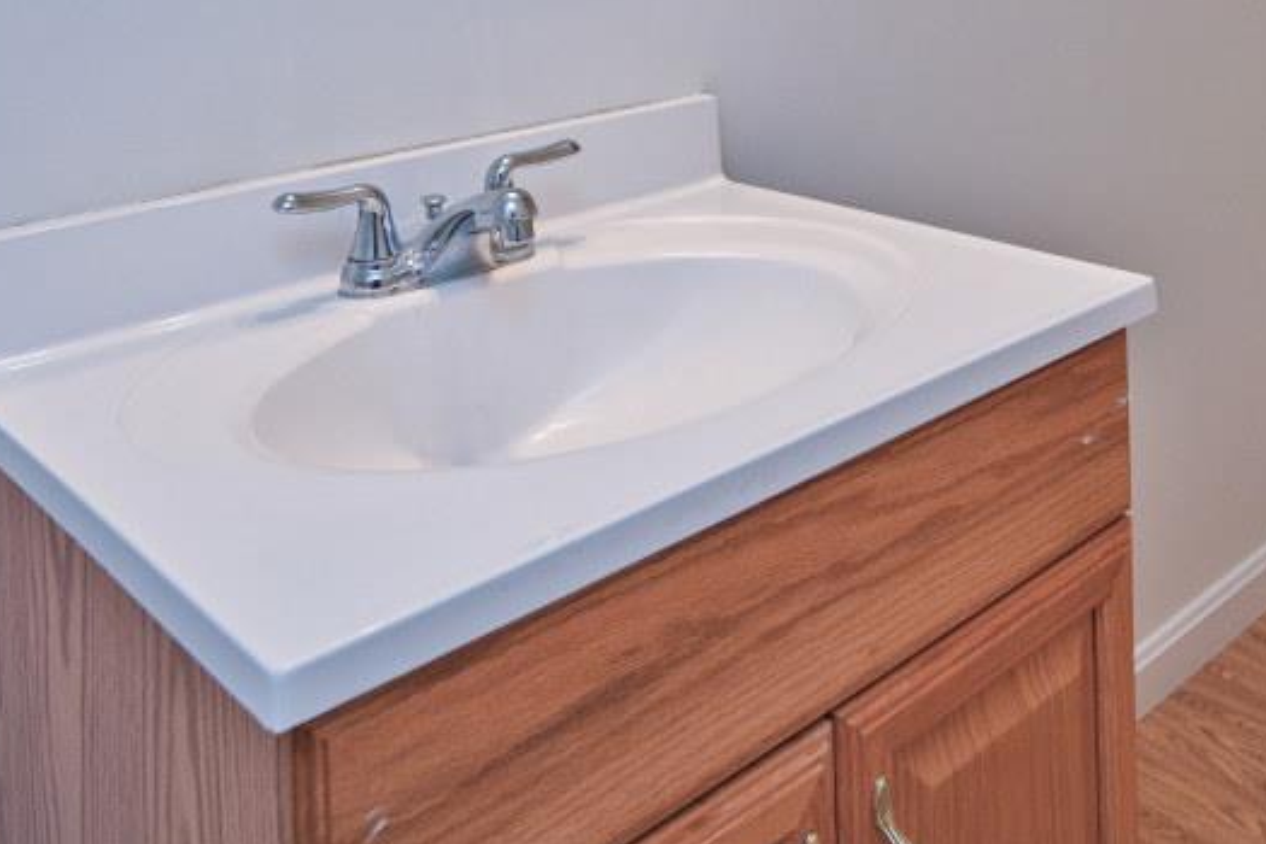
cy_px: -164
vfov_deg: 29.0
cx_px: 813
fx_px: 1407
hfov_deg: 47.9
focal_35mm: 40
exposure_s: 1/60
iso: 220
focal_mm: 14
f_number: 4
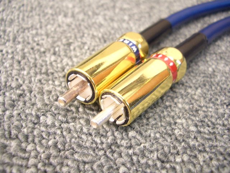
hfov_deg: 52.6
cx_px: 115
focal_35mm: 35
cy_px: 86
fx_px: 233
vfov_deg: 40.7
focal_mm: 5.8
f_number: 2.6
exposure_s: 1/8
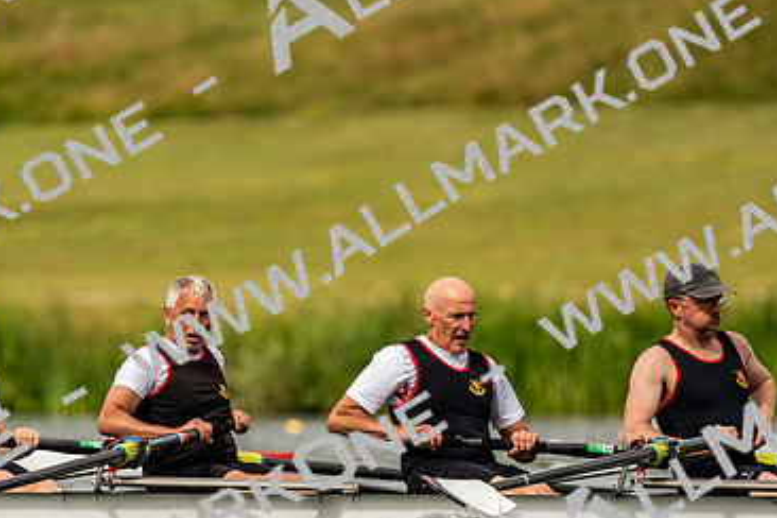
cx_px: 384
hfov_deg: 2.4
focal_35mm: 866
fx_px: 18690
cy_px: 385
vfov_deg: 1.6
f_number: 6.3
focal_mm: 547
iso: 250
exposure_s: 1/2000
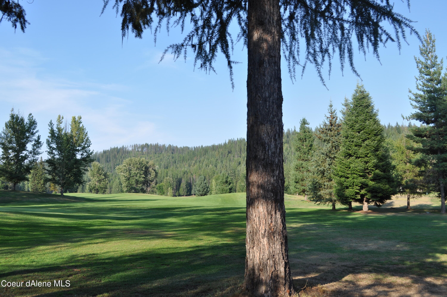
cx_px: 224
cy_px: 148
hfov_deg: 57.3
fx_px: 409
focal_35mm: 33
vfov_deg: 39.9
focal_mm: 22
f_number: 8
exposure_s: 1/250
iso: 200
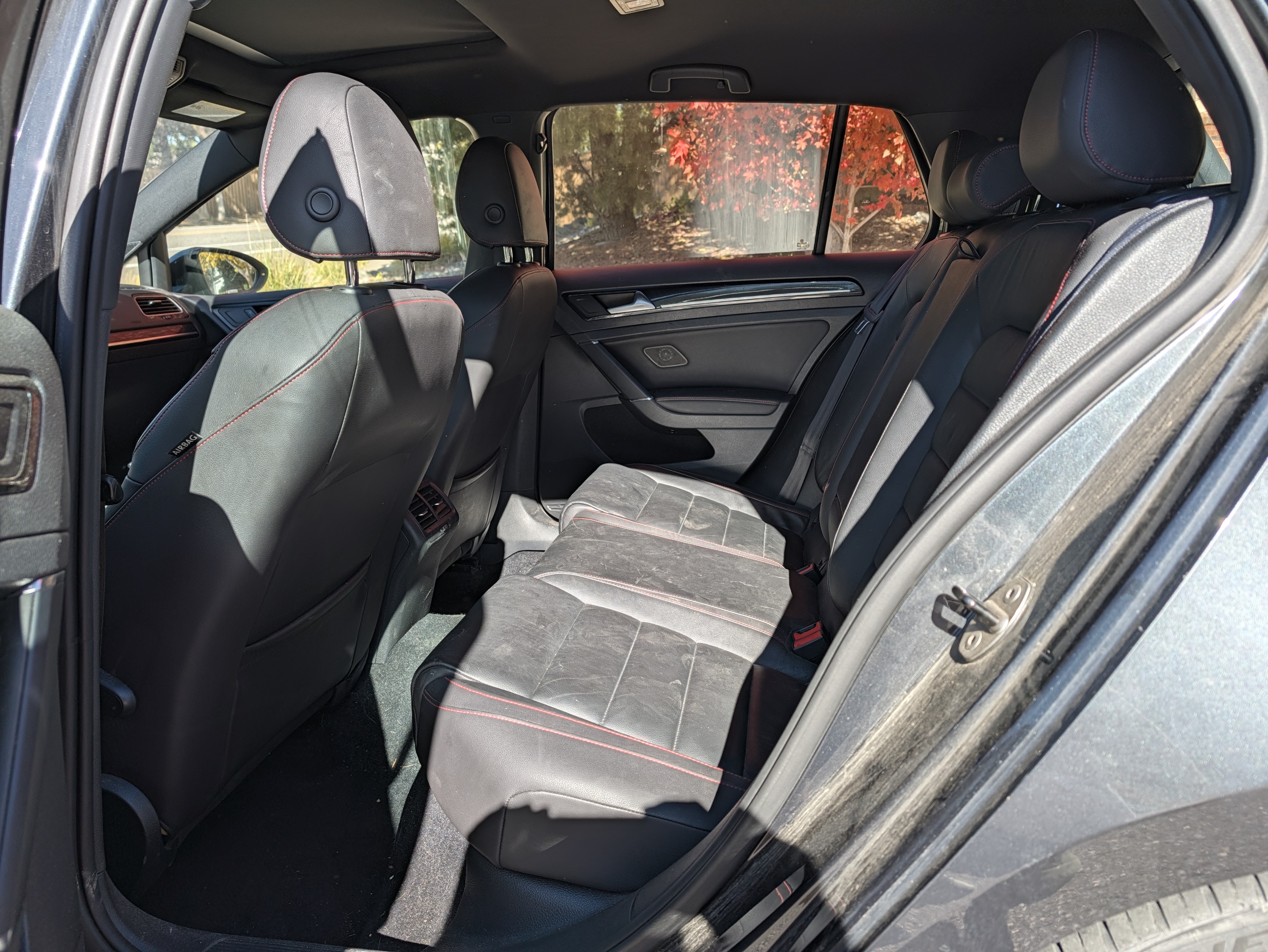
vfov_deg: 56.9
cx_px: 634
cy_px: 476
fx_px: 880
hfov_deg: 71.6
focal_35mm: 24
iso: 21
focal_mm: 6.9
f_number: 1.68
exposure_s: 1/508
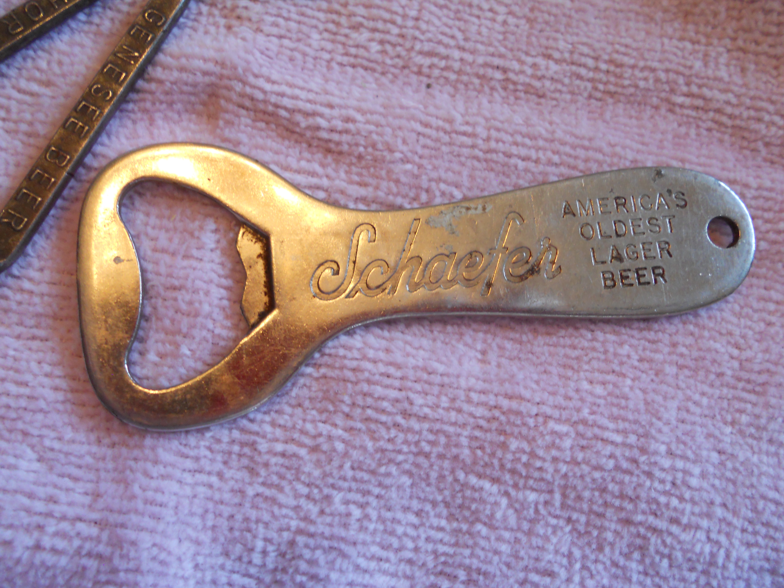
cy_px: 294
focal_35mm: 32
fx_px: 725
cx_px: 392
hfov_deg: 56.8
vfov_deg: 44.2
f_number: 3.5
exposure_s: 1/30
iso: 200
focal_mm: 5.8
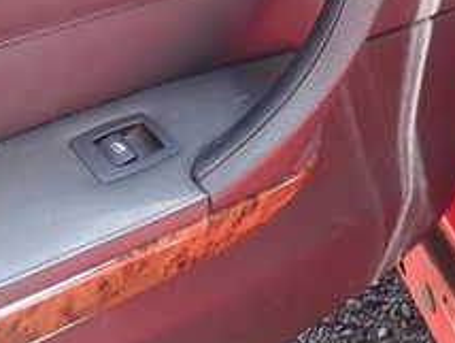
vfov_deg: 17.0
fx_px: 1105
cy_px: -45
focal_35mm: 84
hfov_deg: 23.1
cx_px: 136
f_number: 2.3
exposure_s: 1/100
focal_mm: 5.4
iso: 200
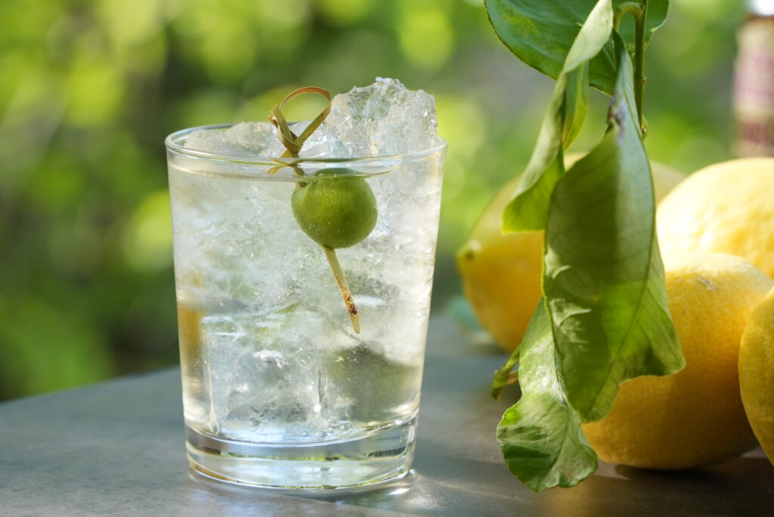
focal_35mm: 159
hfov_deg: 12.9
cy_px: 258
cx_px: 387
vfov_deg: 8.6
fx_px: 3420
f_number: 8
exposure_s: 1/160
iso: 800
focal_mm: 159
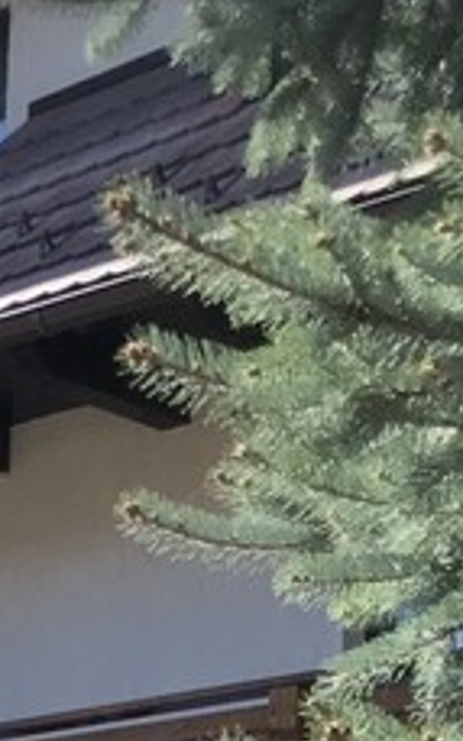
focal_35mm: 133
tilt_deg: +1.5
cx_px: -482
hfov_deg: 9.2
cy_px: 1317
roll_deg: -1.9
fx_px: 2687
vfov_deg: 14.0
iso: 20
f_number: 1.8
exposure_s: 1/1244
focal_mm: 3.99
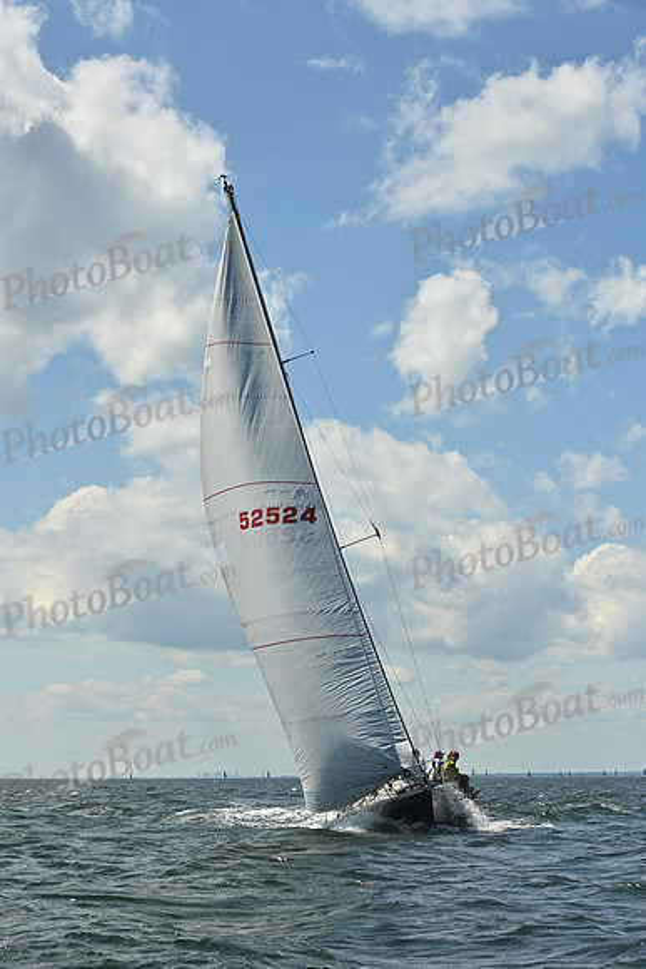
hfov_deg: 19.5
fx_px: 1883
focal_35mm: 70
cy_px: 484
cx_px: 323
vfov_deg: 28.8
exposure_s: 1/1250
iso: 250
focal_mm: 70
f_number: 10
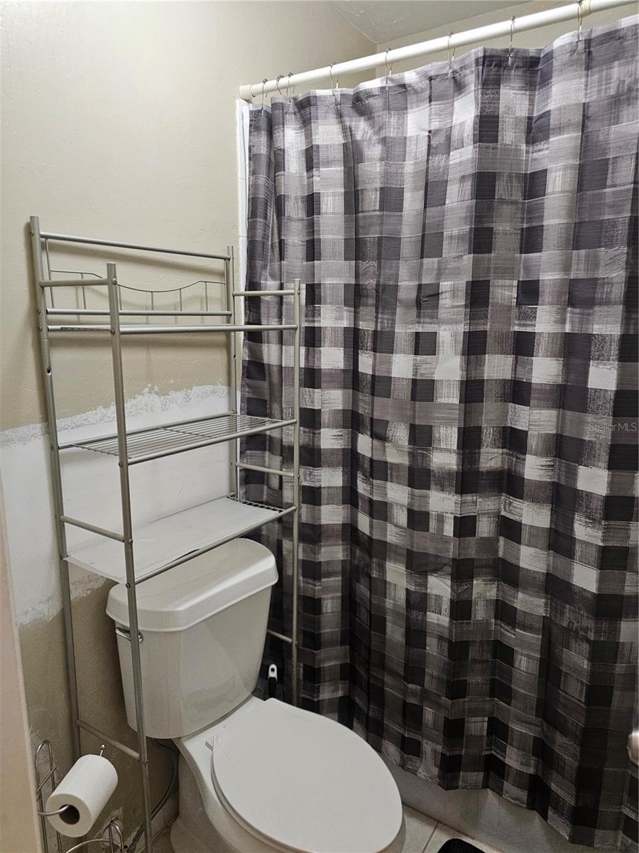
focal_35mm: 23
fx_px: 566
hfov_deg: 58.9
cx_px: 320
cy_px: 426
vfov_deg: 73.9
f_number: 1.7
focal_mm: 6.3
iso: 320
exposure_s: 1/120
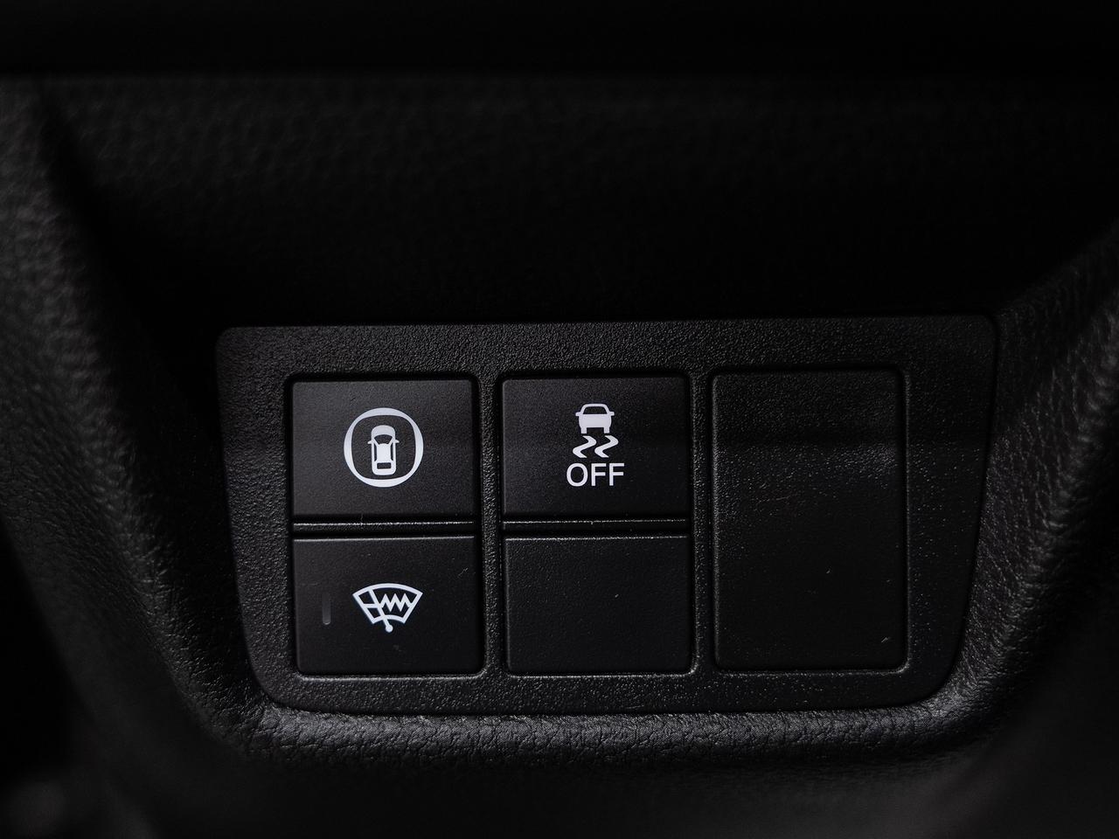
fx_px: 1423
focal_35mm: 44
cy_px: 454
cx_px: 520
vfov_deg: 32.8
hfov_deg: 42.9
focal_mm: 36.4
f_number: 3.5
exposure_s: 1/40
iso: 1250
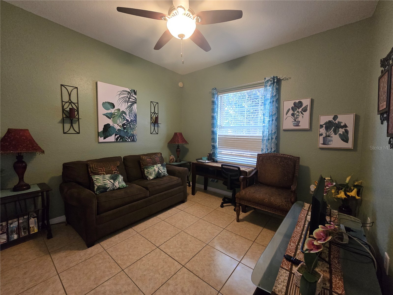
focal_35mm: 13
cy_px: 148
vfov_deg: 89.9
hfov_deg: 106.2
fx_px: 148
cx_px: 196
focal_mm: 2.2
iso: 800
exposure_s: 1/60
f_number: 2.2
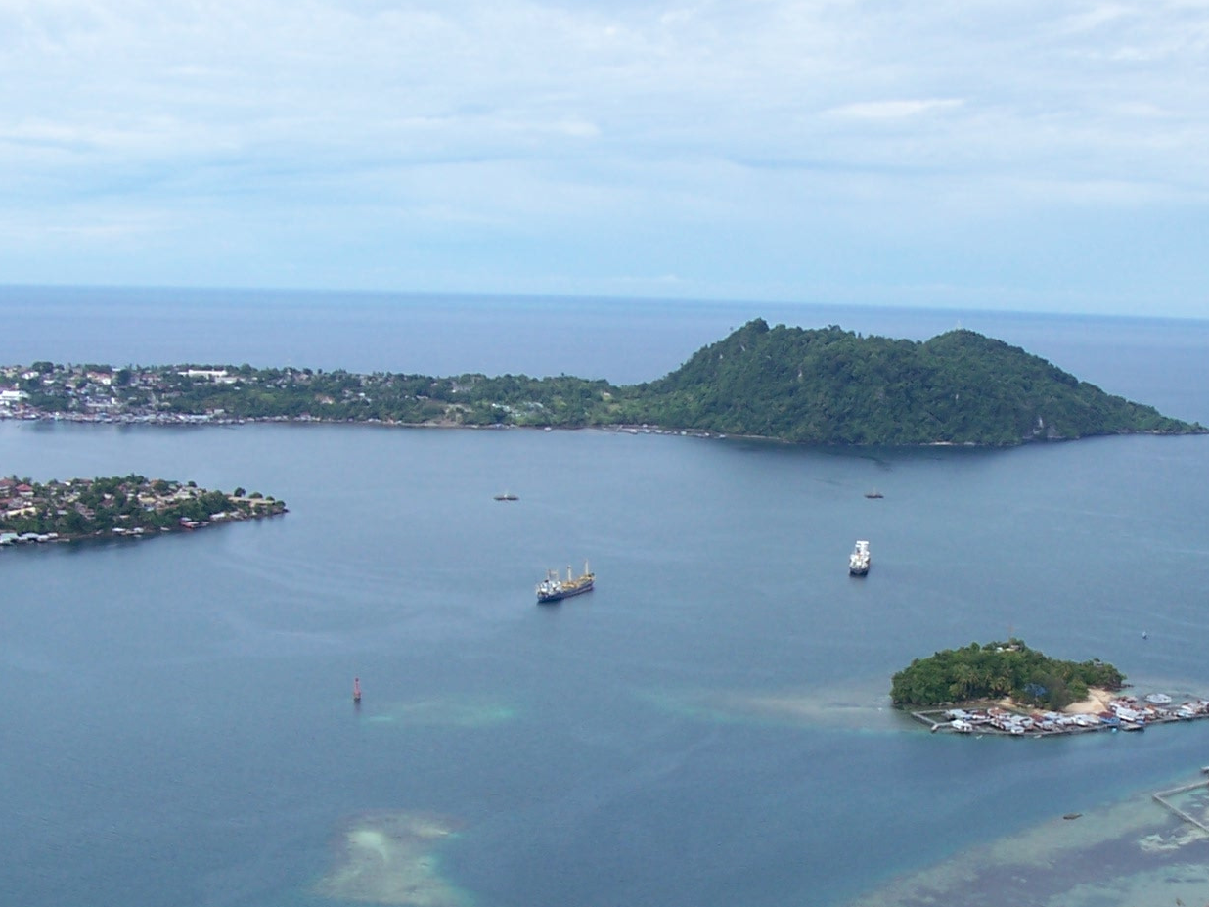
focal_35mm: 58
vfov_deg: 24.9
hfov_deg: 32.8
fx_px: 2026
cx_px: 839
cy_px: 703
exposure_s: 1/750
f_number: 4
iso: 80
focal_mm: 6
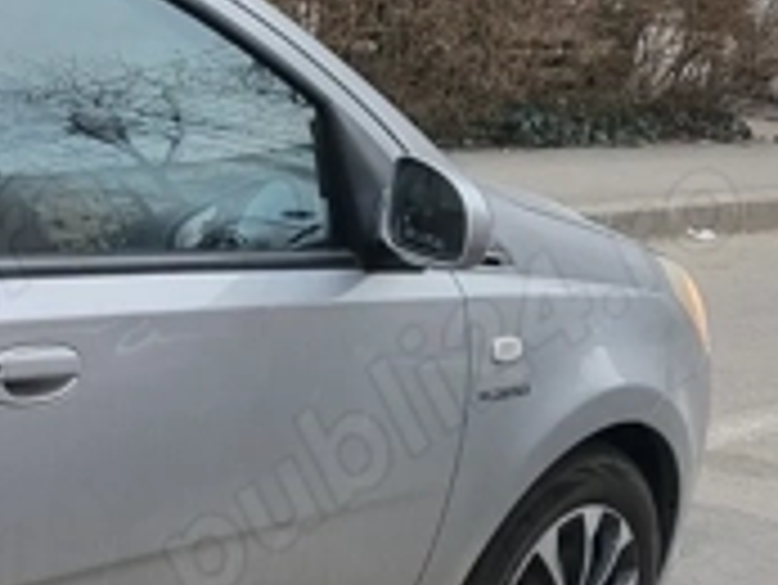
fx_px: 2024
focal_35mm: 90
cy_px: 432
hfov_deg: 18.4
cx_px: -499
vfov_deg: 16.4
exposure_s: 1/100
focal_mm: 5.4
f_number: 1.8
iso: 320
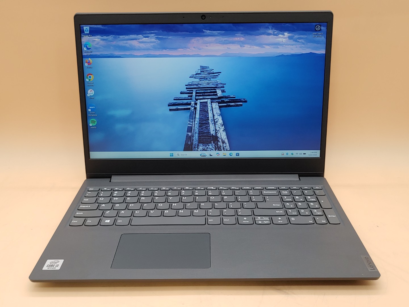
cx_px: 204
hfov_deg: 47.9
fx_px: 461
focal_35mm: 39
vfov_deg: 36.8
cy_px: 154
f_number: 1.8
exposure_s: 1/61
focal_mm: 4.36
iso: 50
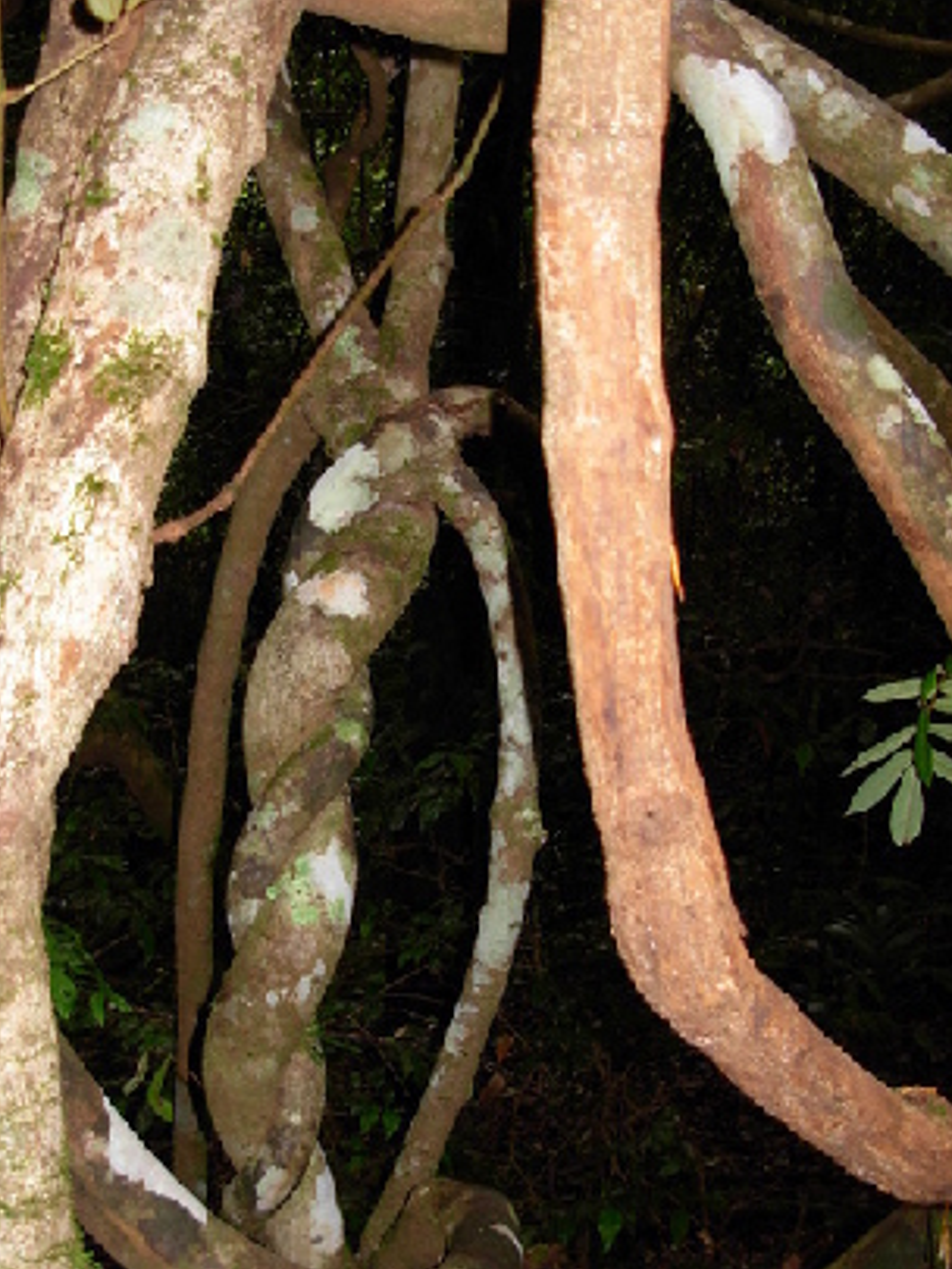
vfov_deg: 42.1
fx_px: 1649
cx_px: 395
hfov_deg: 32.1
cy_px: 617
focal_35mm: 45
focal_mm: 6.3
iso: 79
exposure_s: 1/22.6
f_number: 2.9
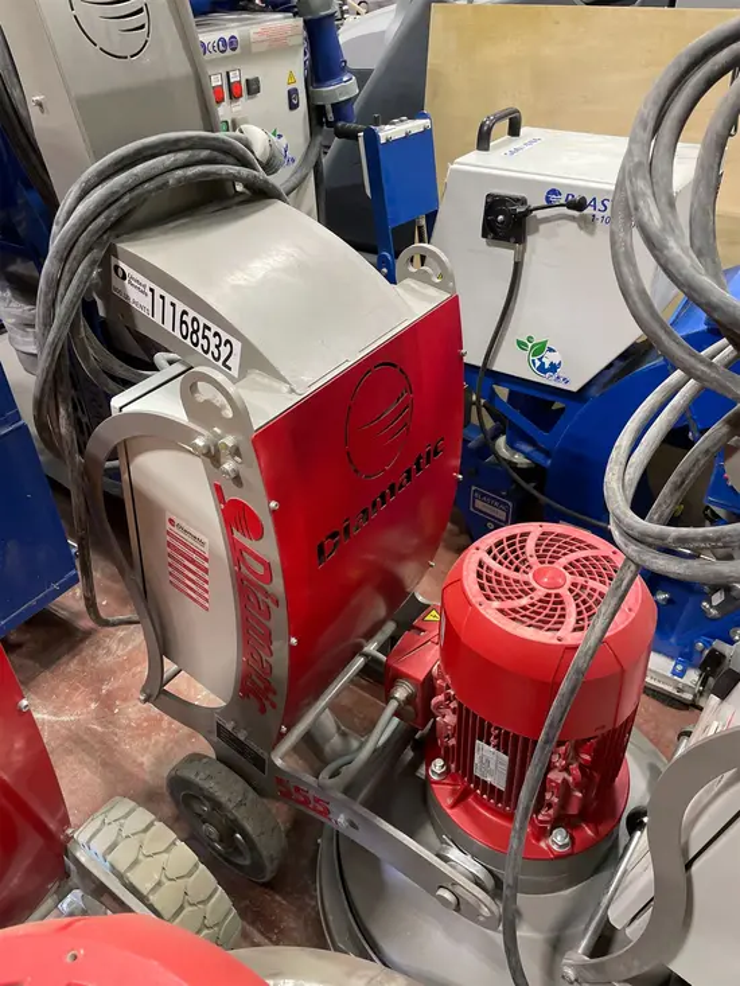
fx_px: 741
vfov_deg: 67.3
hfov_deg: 53.1
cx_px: 370
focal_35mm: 26
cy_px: 493
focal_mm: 4.2
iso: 250
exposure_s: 1/60
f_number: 1.6
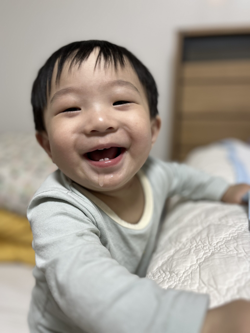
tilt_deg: -13.4
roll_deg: +0.0
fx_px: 250
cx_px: 125
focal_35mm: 26
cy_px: 166
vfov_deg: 67.3
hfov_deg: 53.1
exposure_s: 1/60
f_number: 1.6
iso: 80
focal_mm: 5.1
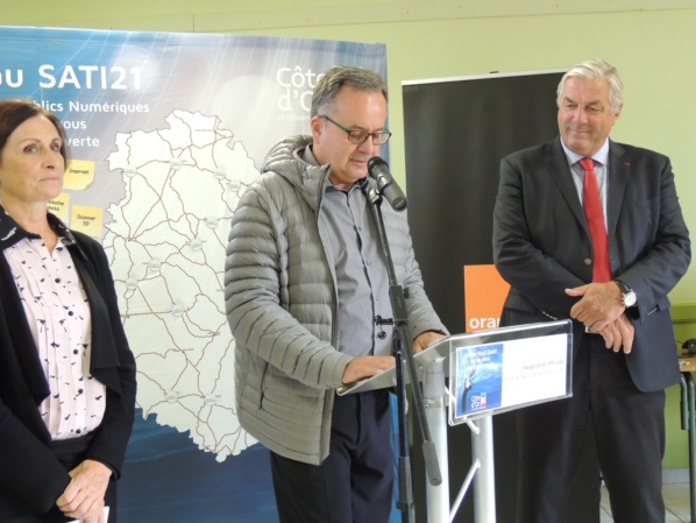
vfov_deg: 31.5
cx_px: 327
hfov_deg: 41.2
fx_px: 925
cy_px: 276
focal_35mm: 46
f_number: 3.4
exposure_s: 1/13
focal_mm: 7.6
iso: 450
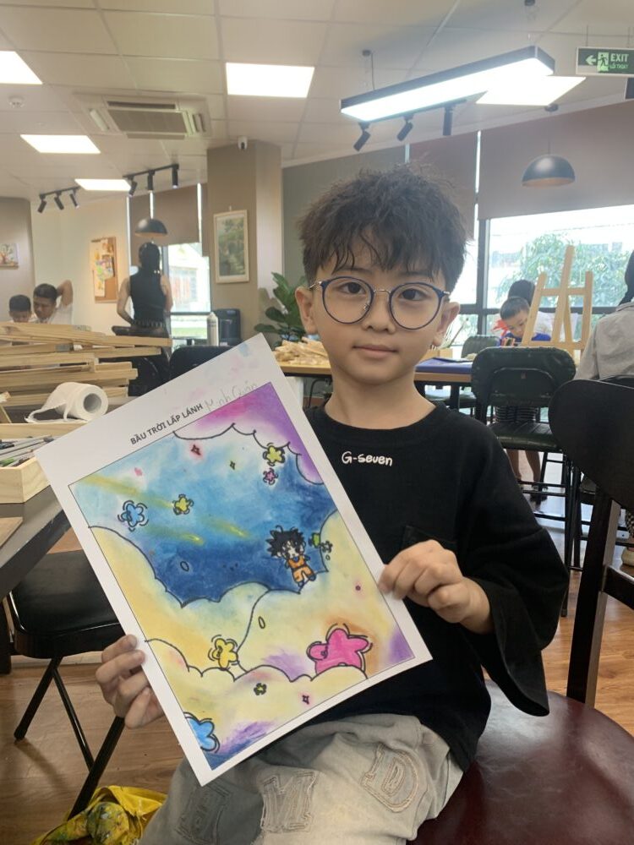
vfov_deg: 67.3
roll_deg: -0.4
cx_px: 317
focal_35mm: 26
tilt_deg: -8.6
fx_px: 635
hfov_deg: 53.1
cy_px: 422
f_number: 1.8
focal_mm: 4.25
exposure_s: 1/121
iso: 100
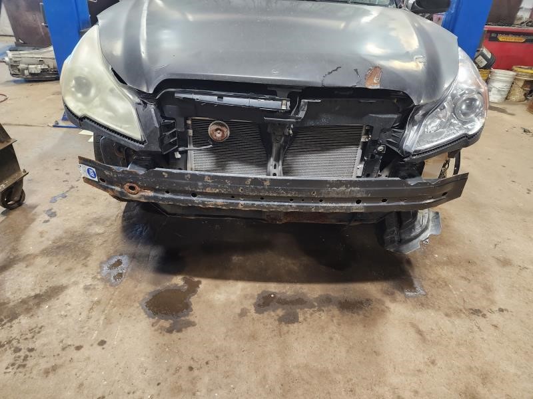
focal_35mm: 23
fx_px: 354
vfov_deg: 58.9
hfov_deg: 73.9
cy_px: 200
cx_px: 266
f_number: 1.8
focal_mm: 6.4
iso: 800
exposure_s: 1/60
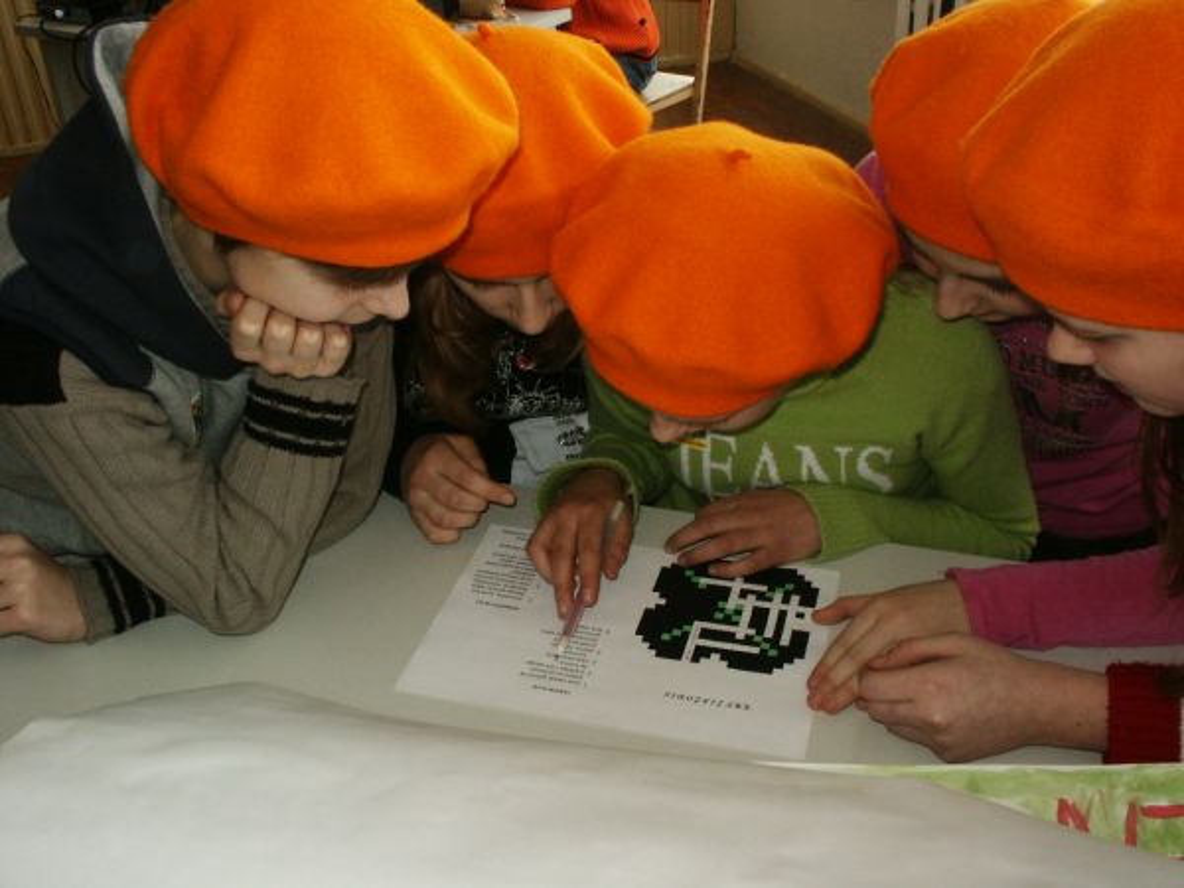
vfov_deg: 40.7
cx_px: 592
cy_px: 444
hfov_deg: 52.6
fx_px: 1197
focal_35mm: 35
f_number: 6.7
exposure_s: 1/45
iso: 200
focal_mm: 7.18
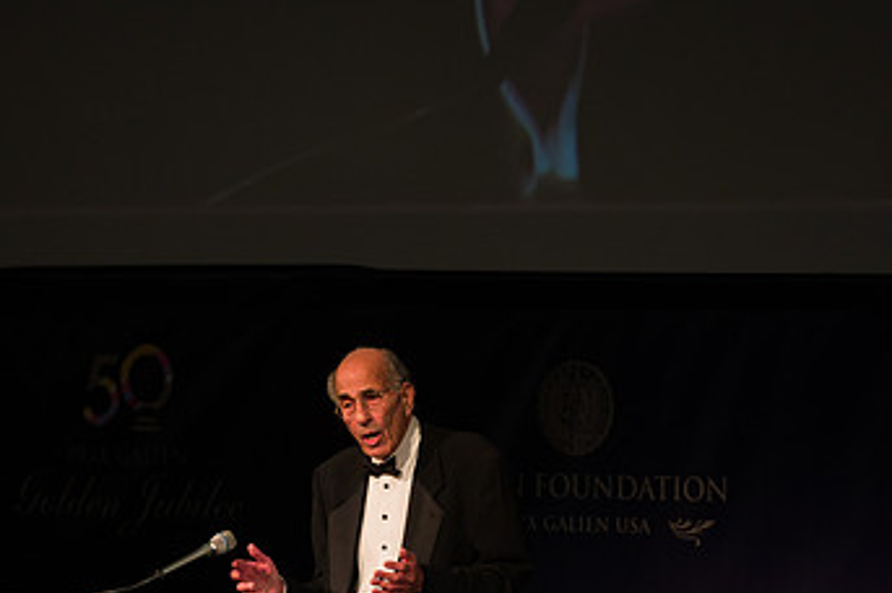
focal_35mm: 338
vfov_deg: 4.1
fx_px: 8367
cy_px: 499
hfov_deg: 6.1
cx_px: 380
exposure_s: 1/200
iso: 1600
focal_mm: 200
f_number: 4
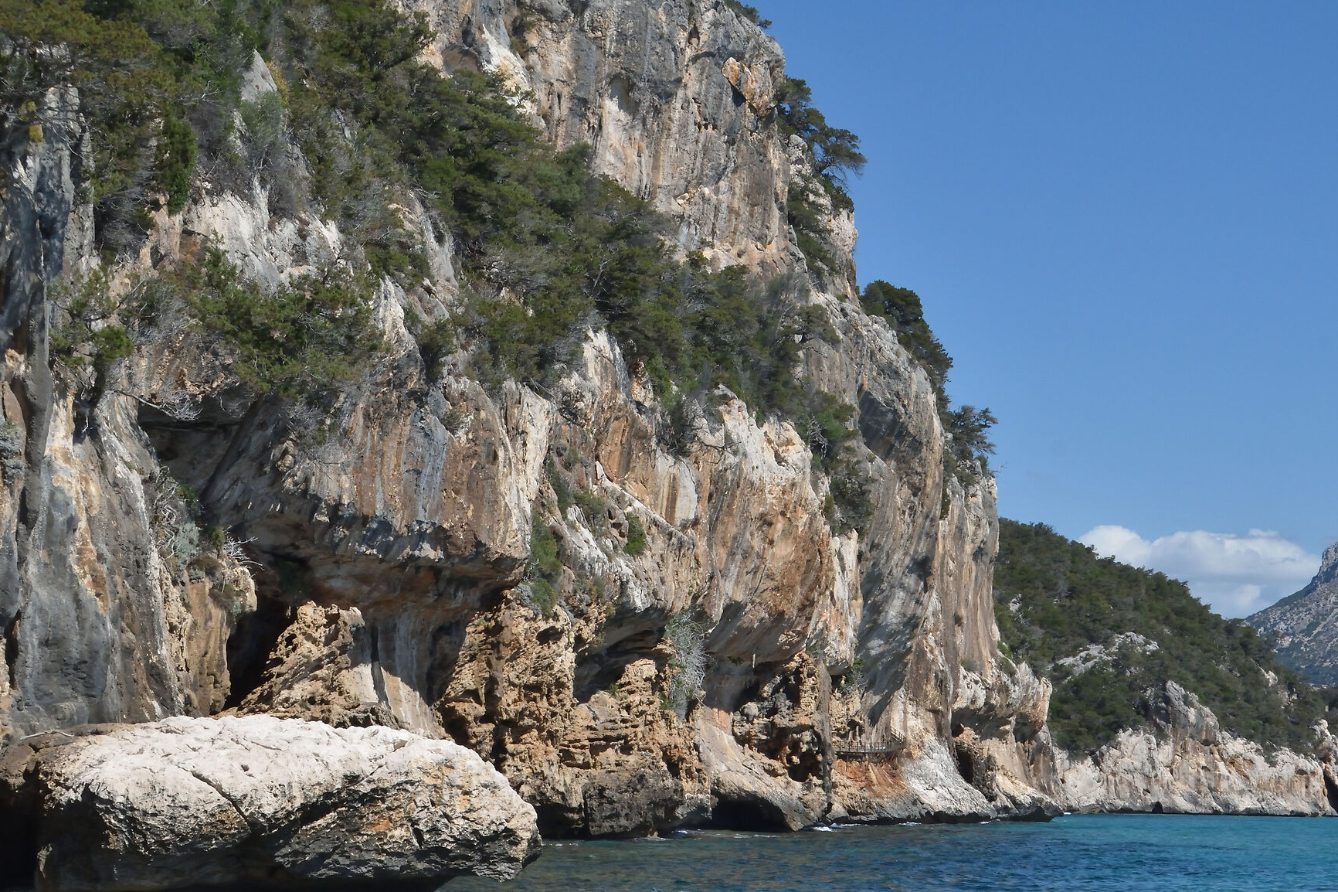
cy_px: 543
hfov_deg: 25.6
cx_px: 793
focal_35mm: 79
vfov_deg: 17.3
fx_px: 2935
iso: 400
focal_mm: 38
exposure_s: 1/500
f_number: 11
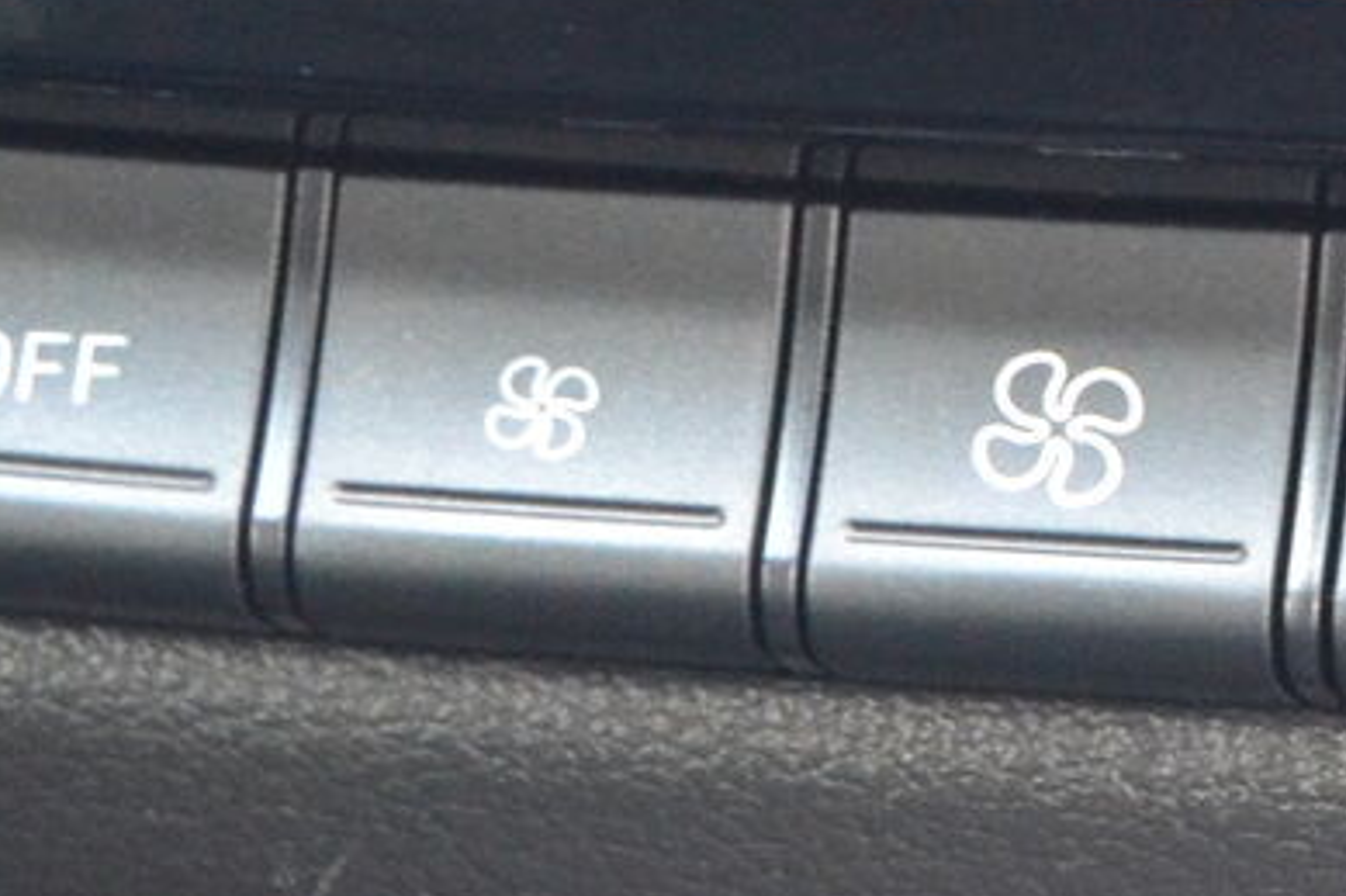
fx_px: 12462
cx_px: 1259
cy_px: -21
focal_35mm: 333
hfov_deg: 6.2
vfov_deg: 4.1
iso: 2000
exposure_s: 1/60
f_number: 5.3
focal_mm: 45
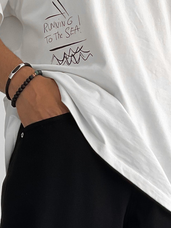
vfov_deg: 19.3
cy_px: 326
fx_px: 600
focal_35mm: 91
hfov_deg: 16.2
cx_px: 77
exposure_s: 1/120
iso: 50
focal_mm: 3
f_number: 1.8
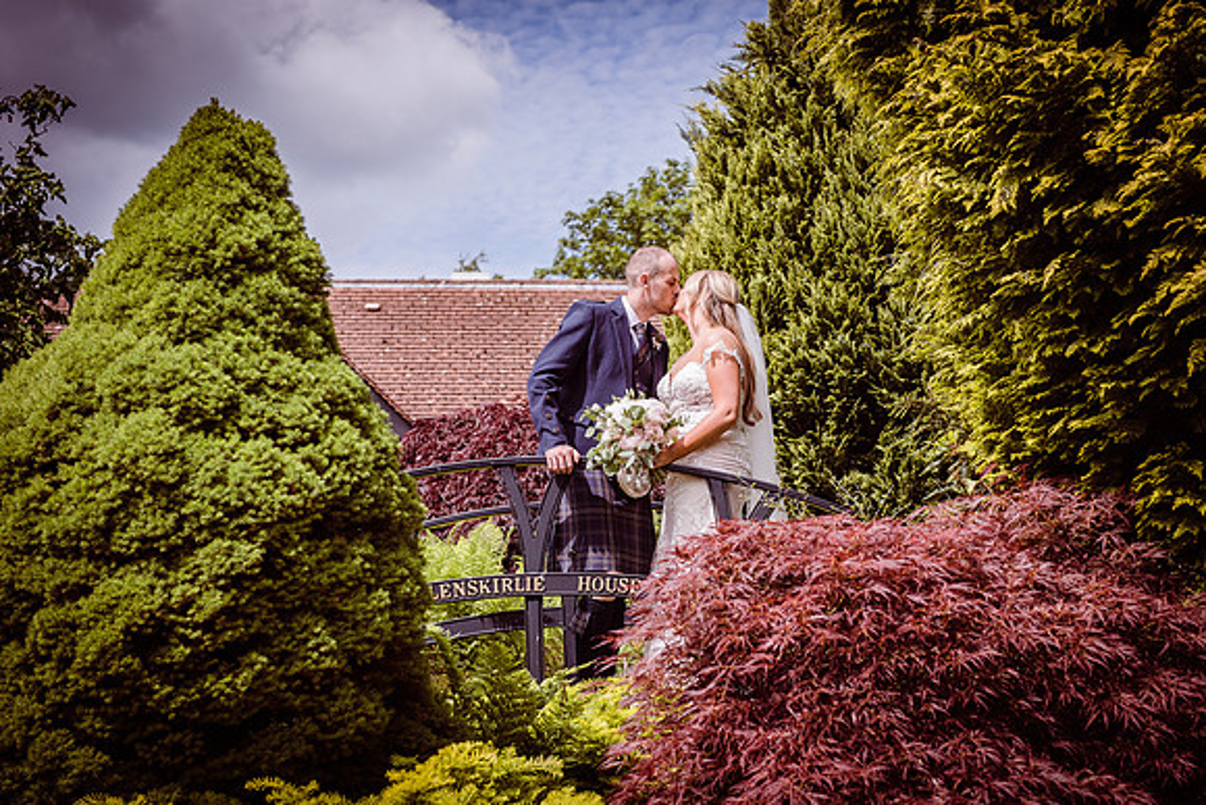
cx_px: 687
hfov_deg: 29.5
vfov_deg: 19.9
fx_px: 2290
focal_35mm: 68
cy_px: 376
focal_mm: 60
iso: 250
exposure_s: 1/1600
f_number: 4.5
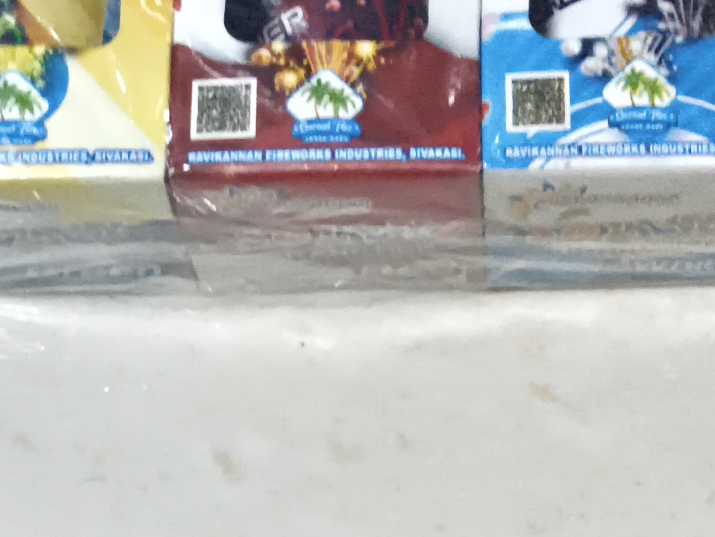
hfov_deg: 13.9
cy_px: 80
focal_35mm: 139
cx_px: 757
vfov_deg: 10.6
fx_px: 2871
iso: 6400
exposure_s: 1/60
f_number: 1.85
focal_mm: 7.1
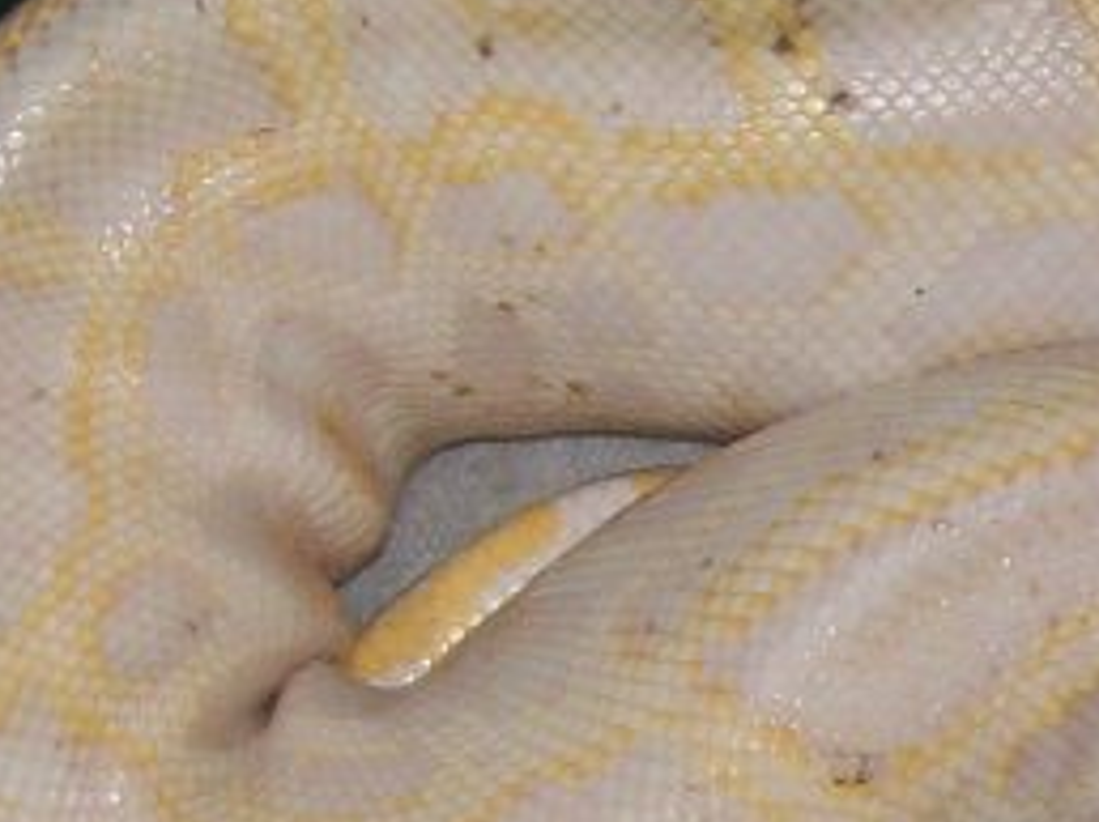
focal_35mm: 143
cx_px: 1248
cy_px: 1069
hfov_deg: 13.5
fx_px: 4536
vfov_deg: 10.1
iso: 80
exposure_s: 1/64
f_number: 2.7
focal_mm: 6
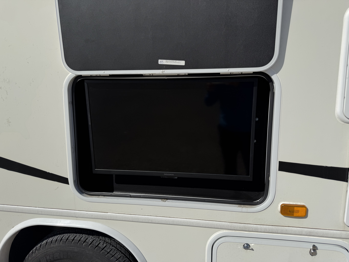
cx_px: 174
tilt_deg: -8.5
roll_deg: -0.1
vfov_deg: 56.8
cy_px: 131
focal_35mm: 24
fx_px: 242
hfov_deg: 71.6
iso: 80
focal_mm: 6.76
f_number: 1.78
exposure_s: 1/11905
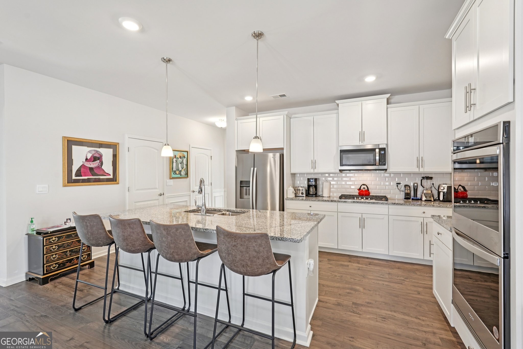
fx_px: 232
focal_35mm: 16
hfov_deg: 96.7
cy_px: 174
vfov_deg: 73.7
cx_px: 262
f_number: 8
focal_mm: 16
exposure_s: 1/15
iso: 800
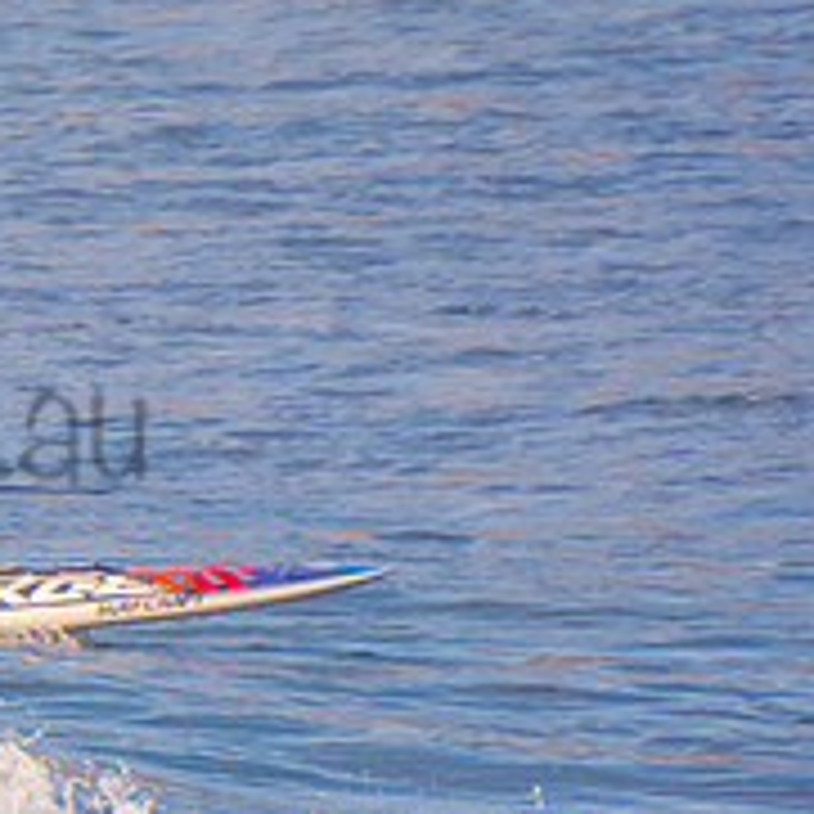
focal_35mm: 1689
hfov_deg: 1.0
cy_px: 376
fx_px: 44935
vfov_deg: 1.0
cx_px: -328
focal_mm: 400
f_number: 5.6
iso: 360
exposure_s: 1/1250
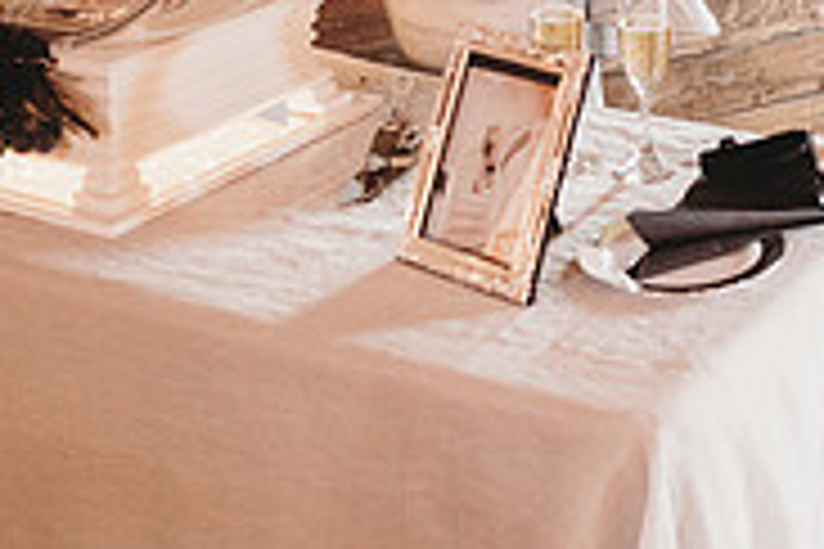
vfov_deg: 16.2
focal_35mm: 76
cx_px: 829
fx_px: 1739
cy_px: -299
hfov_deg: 25.3
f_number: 2.5
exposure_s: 1/125
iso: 2000
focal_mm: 24
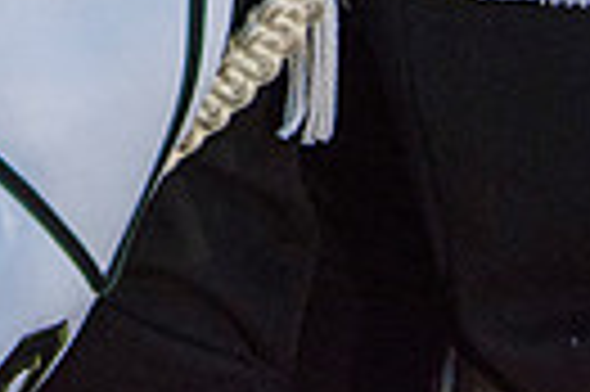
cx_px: -86
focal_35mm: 124
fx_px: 2030
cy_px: -439
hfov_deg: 16.0
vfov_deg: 10.1
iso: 2000
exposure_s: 1/320
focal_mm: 28
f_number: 3.2
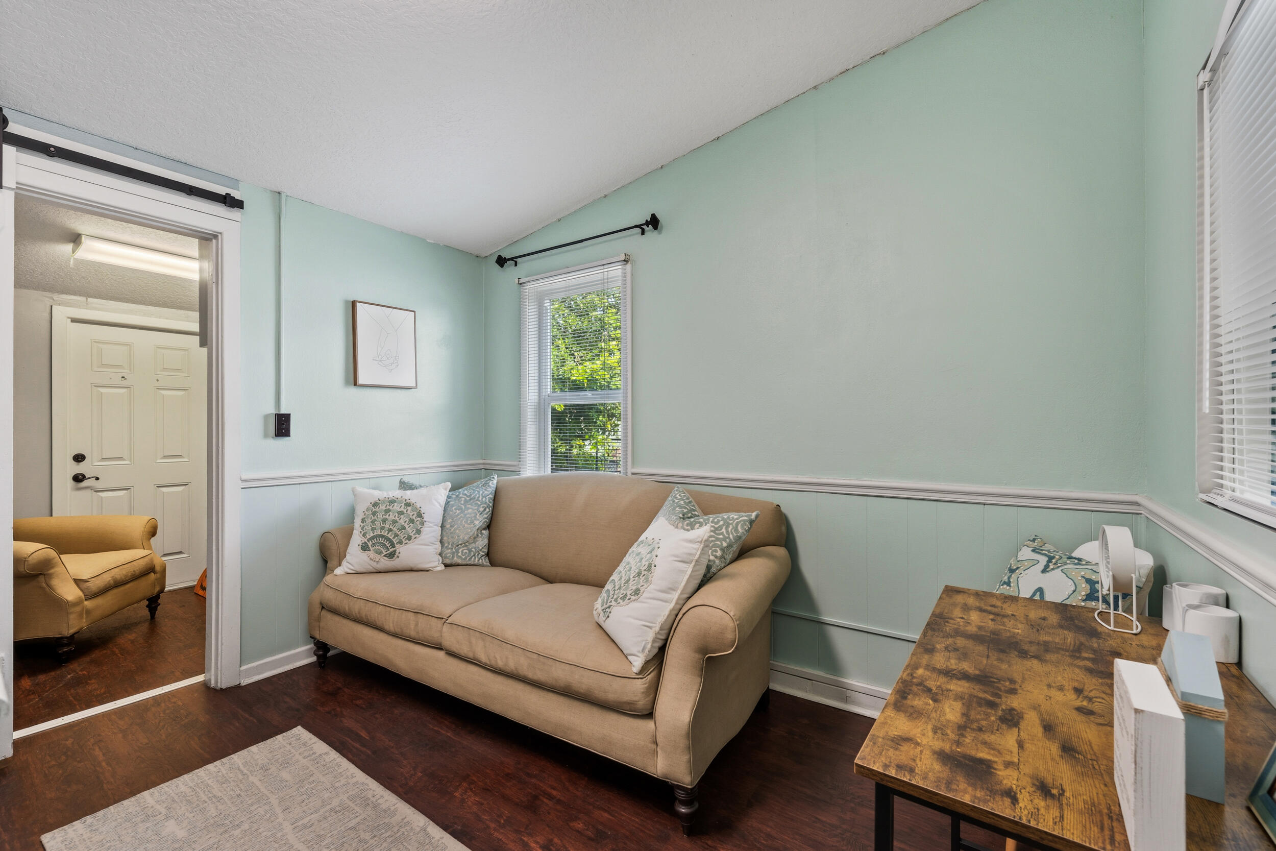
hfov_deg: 104.3
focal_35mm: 14
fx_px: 496
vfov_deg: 81.2
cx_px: 638
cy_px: 426
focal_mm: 14
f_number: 9
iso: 250
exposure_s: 1/2
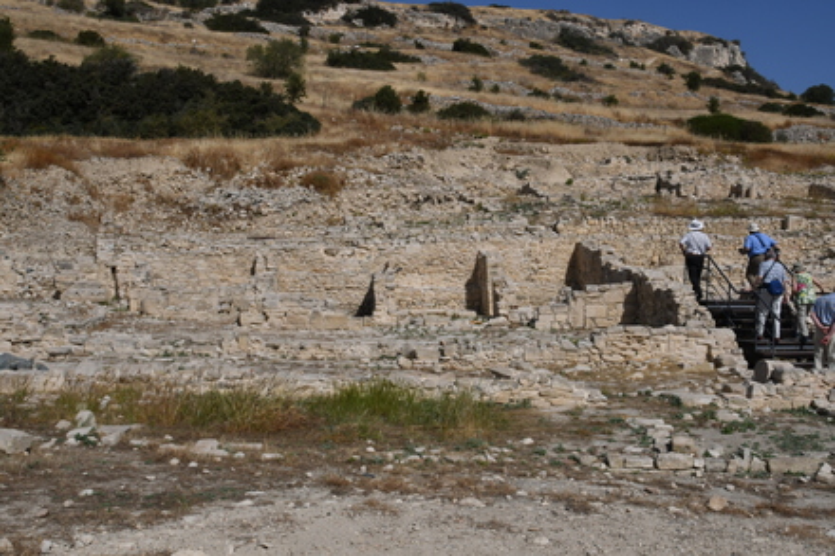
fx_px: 835
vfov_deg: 36.8
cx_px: 418
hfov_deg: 53.1
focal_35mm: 36
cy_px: 278
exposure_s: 1/320
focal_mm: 24
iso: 200
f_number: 22
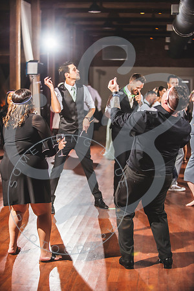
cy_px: 146
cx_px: 97
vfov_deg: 28.8
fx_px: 566
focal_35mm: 70
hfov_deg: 19.5
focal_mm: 70
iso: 1250
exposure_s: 1/200
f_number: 2.8
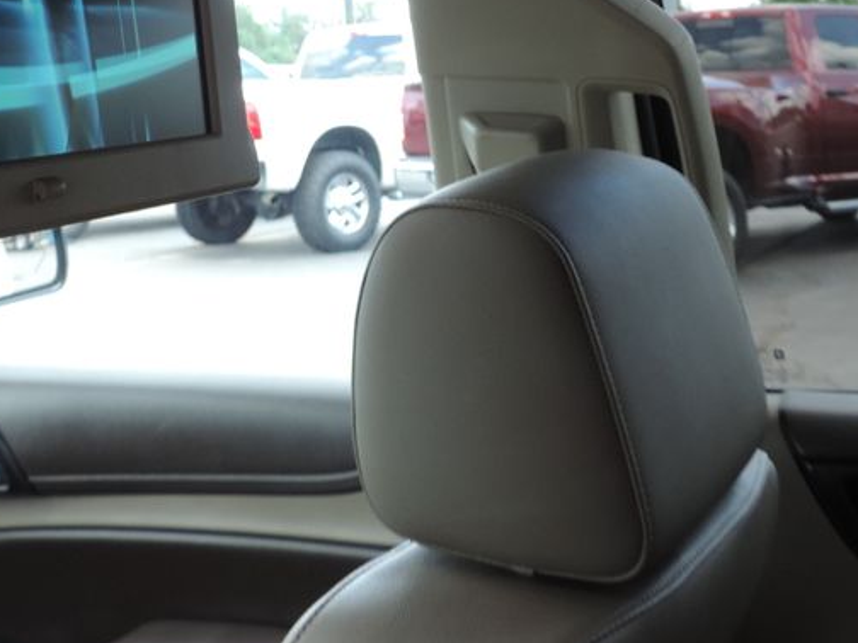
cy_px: -131
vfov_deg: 22.2
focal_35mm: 61
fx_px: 1512
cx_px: 356
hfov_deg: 31.6
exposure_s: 1/40
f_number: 3
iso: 80
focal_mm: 4.3
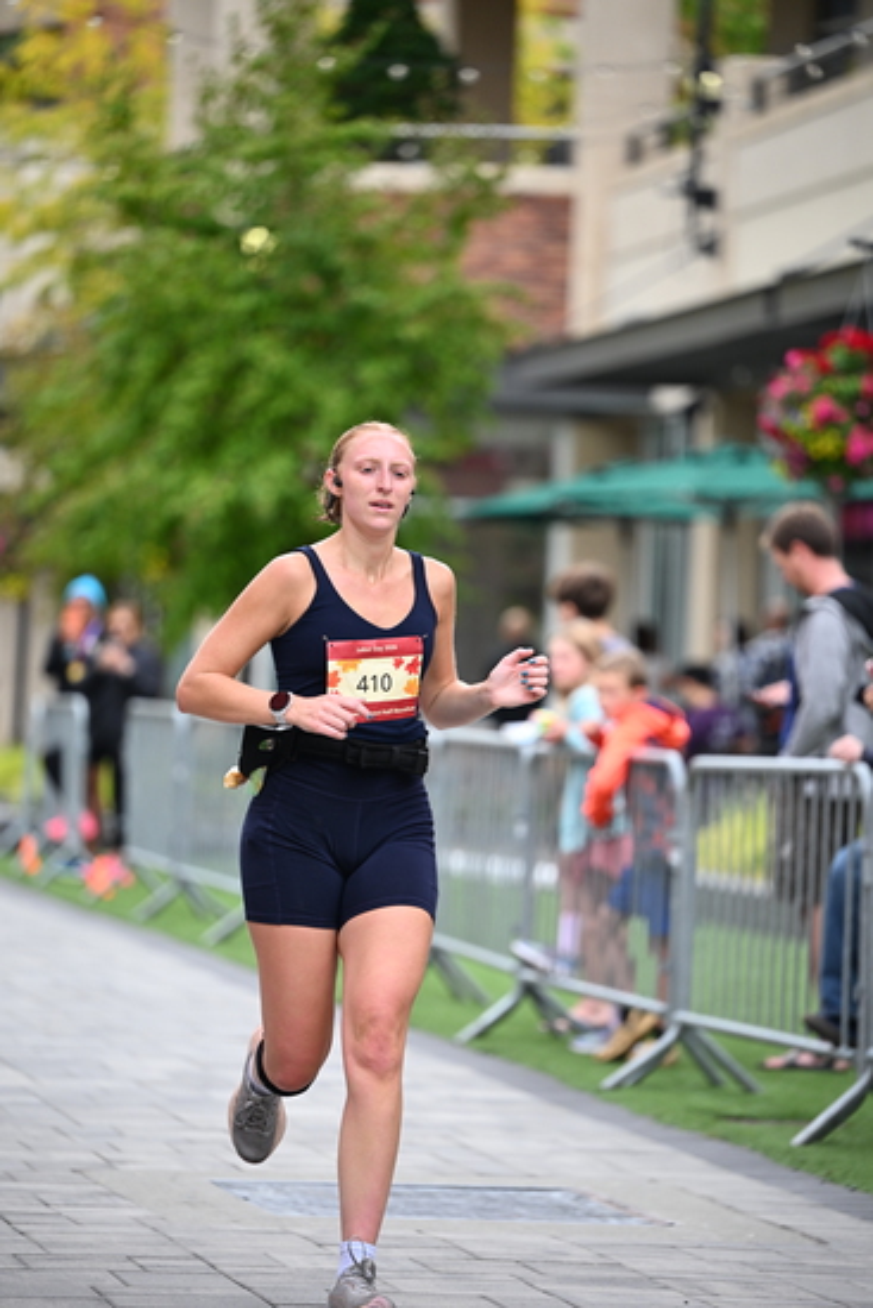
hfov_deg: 8.9
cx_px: 436
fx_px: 5634
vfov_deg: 13.2
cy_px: 654
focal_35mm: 155
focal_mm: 155
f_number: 2.8
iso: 640
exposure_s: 1/2000
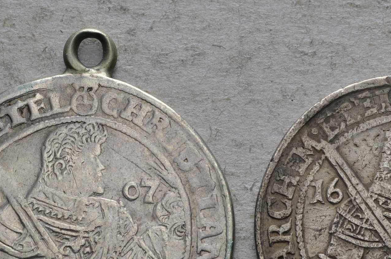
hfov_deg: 14.7
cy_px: 217
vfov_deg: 9.7
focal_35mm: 140
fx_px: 1517
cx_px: 245
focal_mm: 48
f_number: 14
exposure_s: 1/200
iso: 400
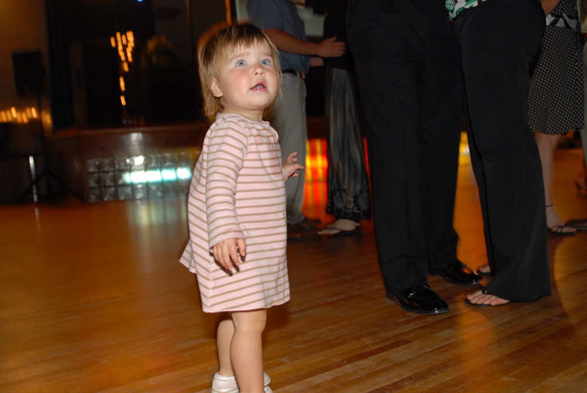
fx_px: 588
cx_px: 294
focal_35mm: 36
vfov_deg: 37.0
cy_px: 196
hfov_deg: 53.1
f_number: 3.2
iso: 400
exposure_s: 1/20
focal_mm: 24
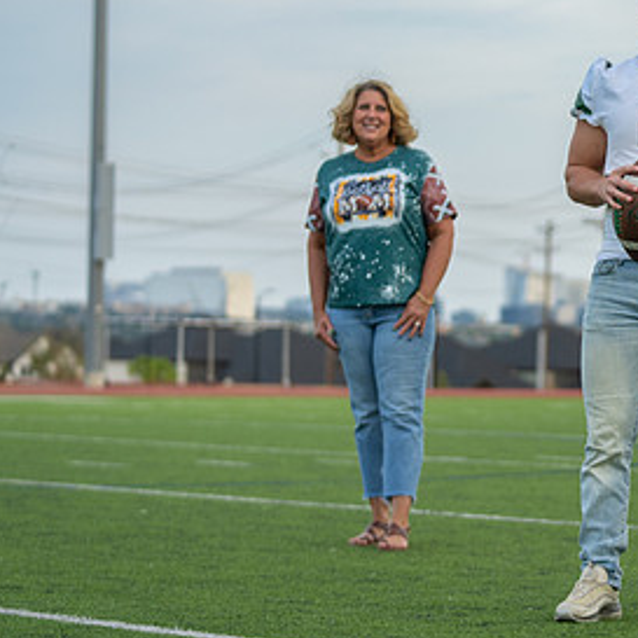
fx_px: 3274
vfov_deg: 11.1
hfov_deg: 11.0
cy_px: 248
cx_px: 707
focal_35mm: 157
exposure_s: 1/500
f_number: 2.8
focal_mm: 74
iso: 100
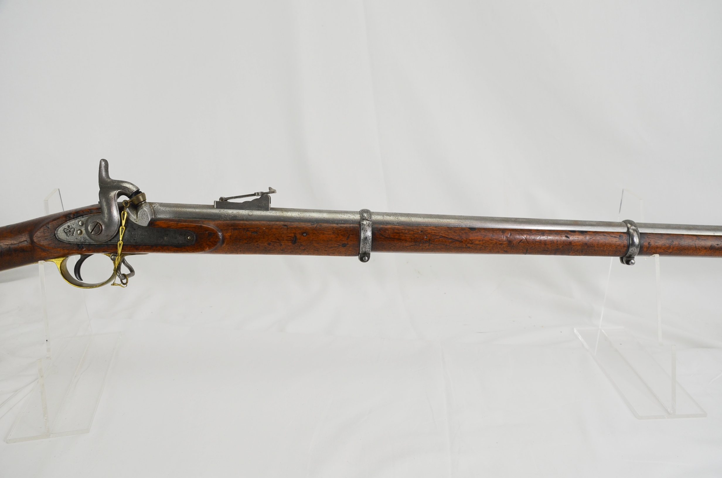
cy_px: 239
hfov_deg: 62.0
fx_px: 600
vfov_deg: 43.4
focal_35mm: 30
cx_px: 361
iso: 220
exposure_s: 1/125
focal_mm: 20
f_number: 5.6
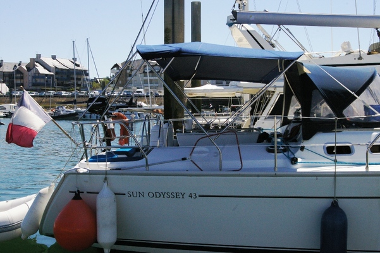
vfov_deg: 25.7
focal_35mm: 52
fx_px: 554
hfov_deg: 37.9
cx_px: 190
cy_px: 126
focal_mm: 35
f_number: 16
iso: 1600
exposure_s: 1/1500
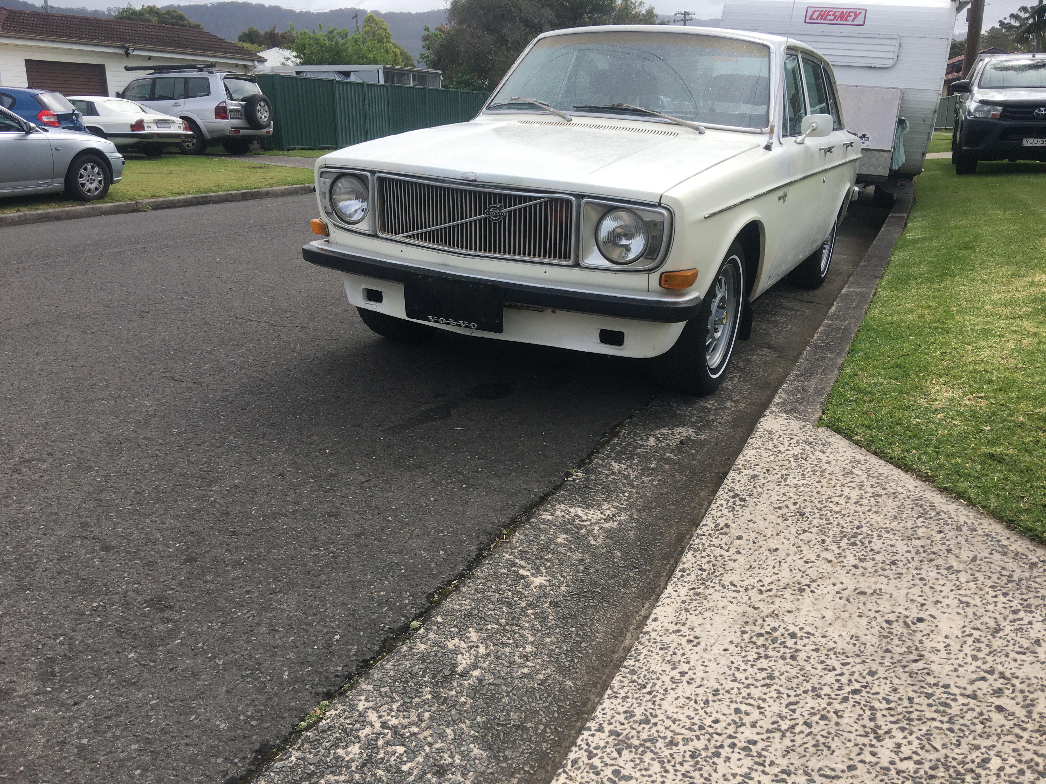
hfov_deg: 61.7
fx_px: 876
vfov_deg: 48.2
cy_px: 392
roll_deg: -0.2
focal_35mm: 29
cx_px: 523
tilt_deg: -15.6
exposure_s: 1/1115
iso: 25
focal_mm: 4.15
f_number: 2.2
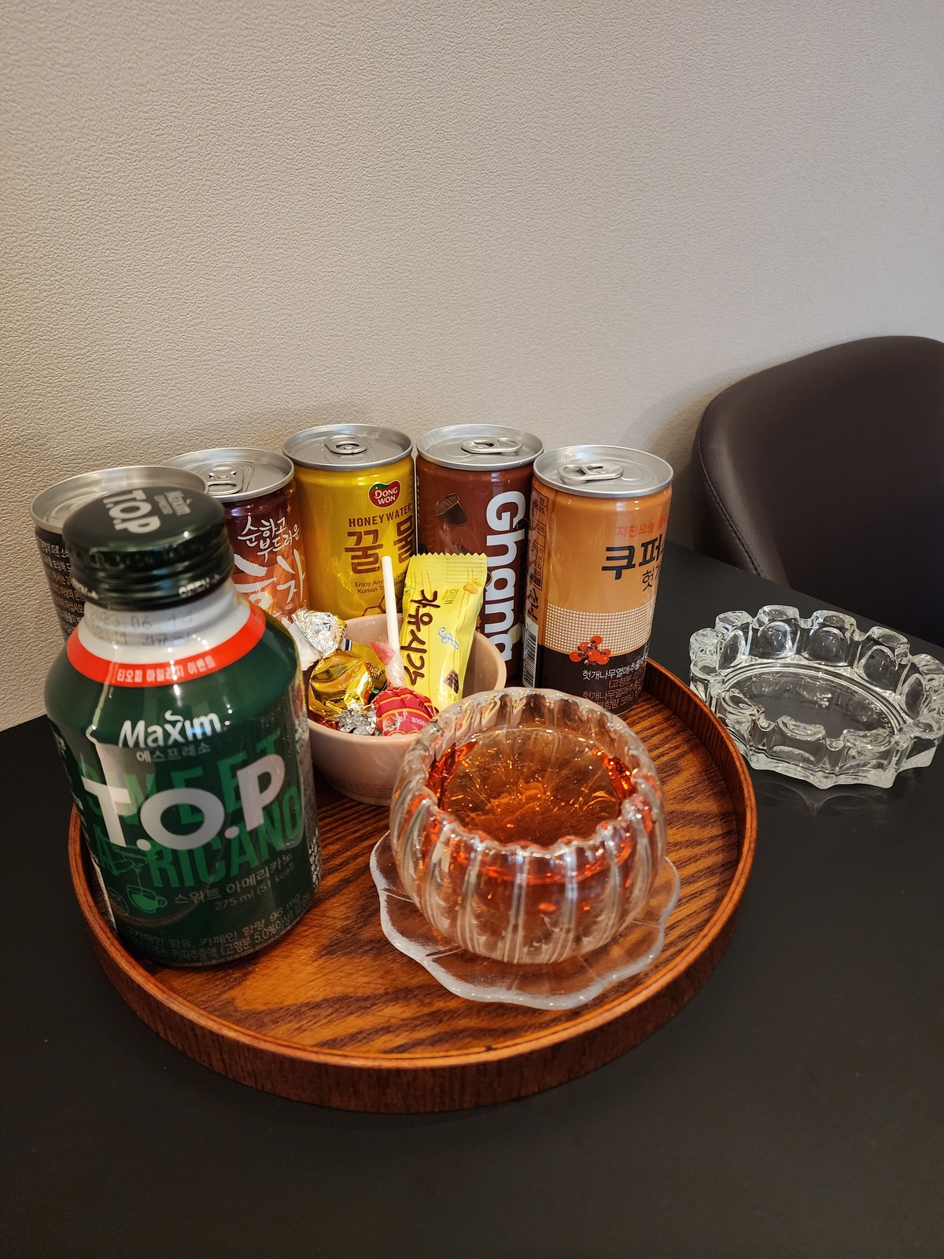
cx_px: 472
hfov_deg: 58.9
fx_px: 836
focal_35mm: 23
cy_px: 630
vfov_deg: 73.9
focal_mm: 6.4
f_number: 1.8
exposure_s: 1/24
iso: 500
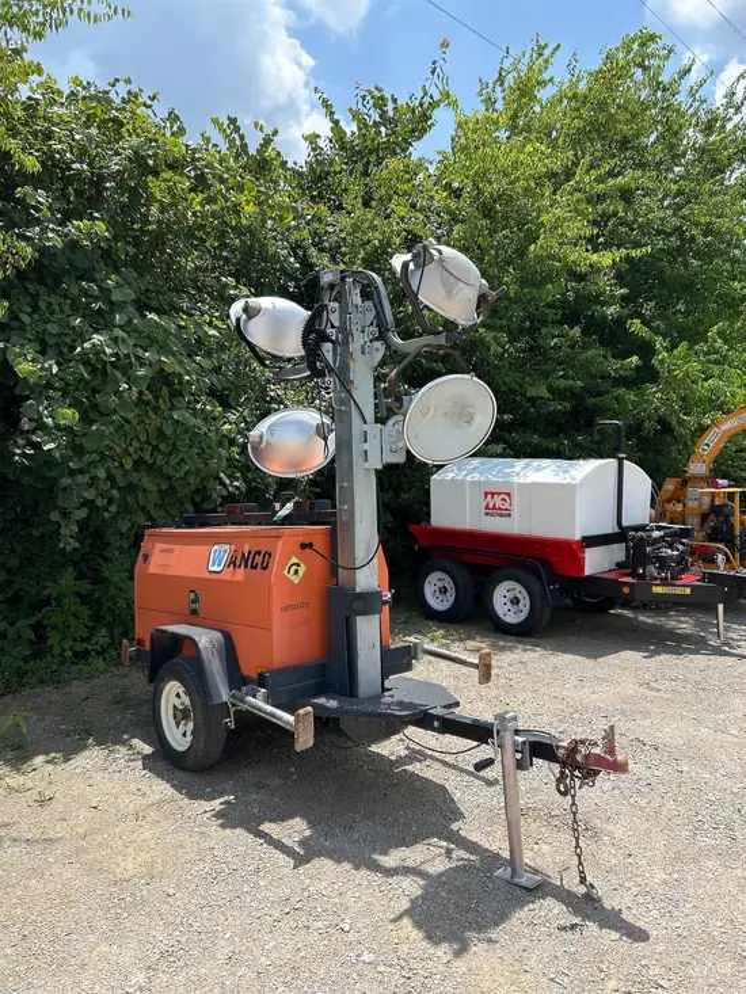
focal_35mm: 26
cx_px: 373
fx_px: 747
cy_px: 497
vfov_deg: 67.3
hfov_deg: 53.1
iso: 50
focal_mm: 5.7
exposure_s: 1/3077
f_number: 1.5
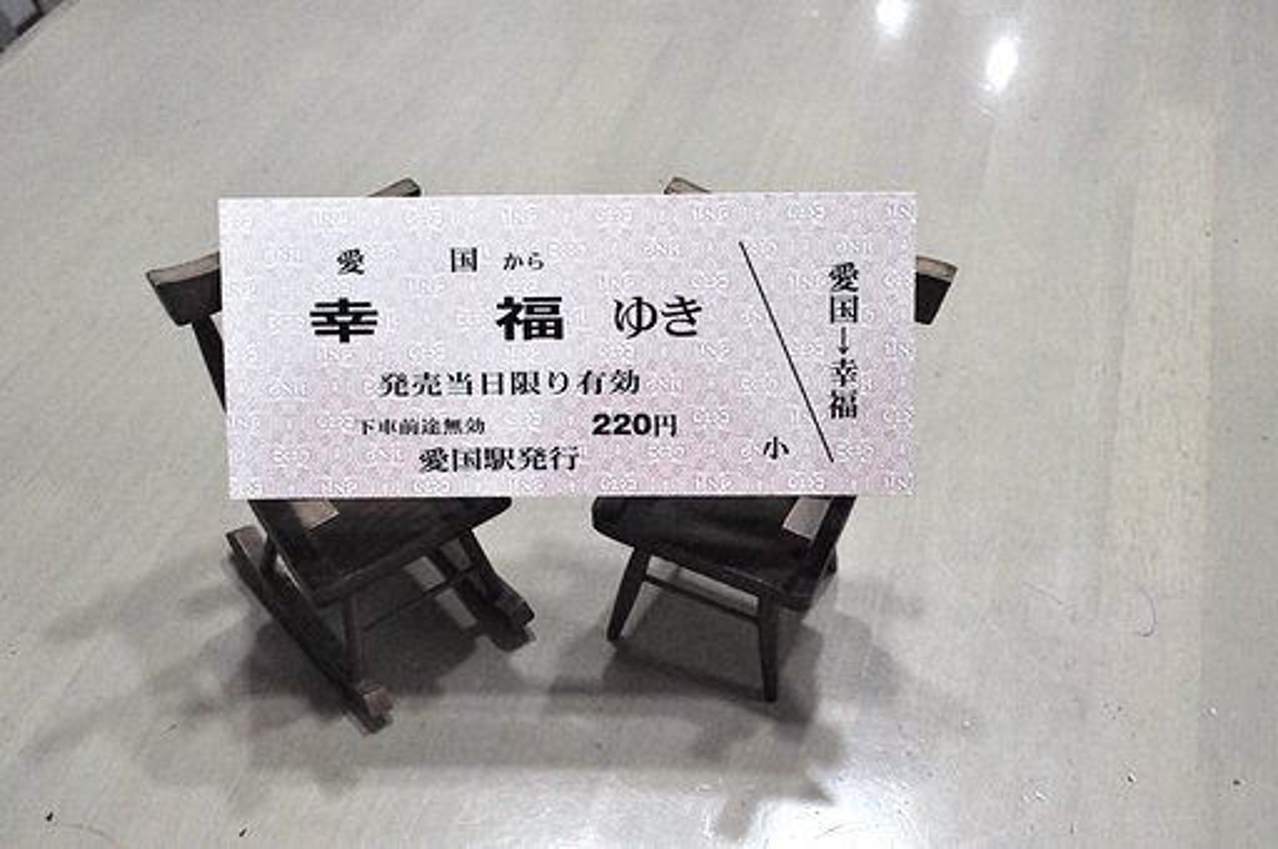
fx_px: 1383
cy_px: 424
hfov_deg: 49.6
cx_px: 639
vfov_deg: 34.1
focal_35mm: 39
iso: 3200
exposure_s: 1/200
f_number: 7.1
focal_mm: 26
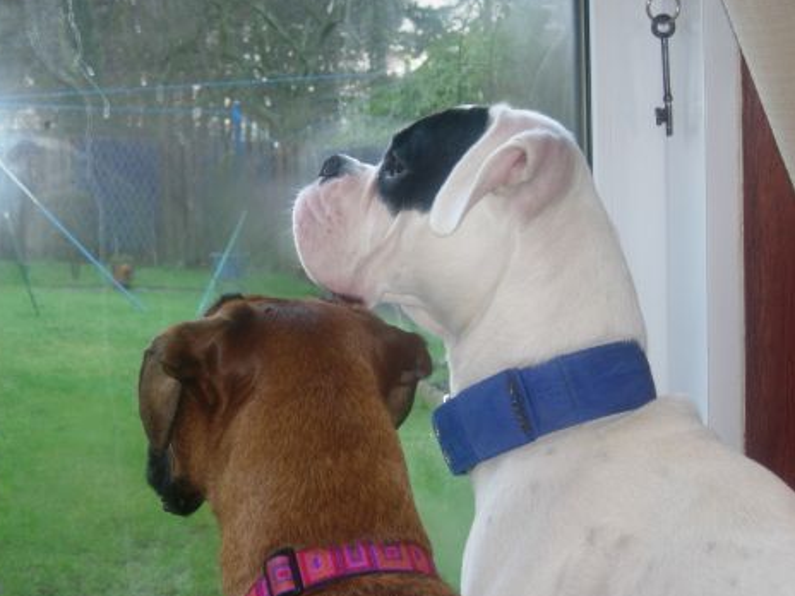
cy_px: 313
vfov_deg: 26.6
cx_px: 404
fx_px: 1263
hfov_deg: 34.9
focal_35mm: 55
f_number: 3.2
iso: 79
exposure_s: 1/32
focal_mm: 10.6
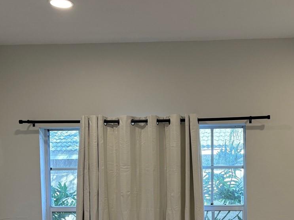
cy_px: 204
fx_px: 476
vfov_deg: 25.2
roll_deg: +1.3
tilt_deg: -2.3
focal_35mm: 56
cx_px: 228
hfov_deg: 33.5
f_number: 1.6
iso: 125
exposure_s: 1/164
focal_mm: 5.96
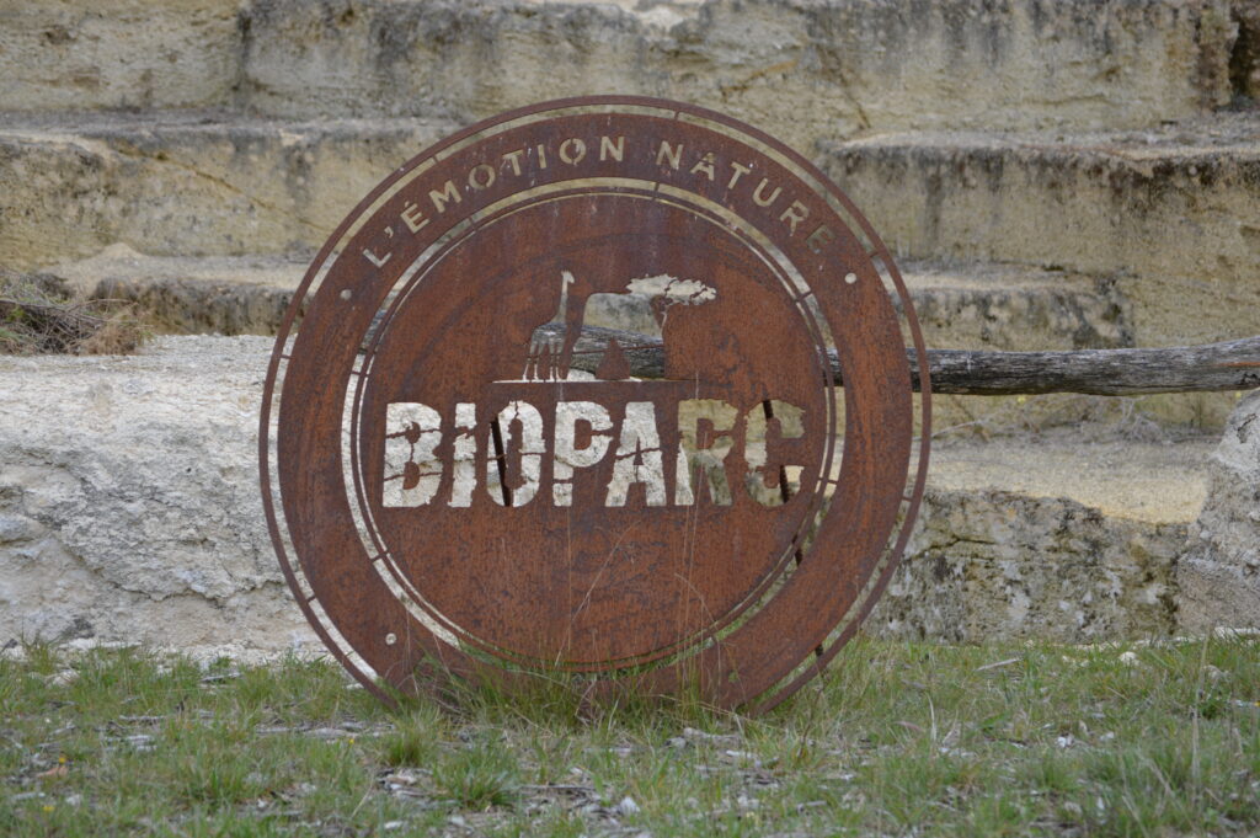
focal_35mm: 129
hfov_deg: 15.9
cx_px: 630
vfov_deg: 10.6
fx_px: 4511
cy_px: 419
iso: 100
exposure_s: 1/160
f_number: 6.3
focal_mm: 86
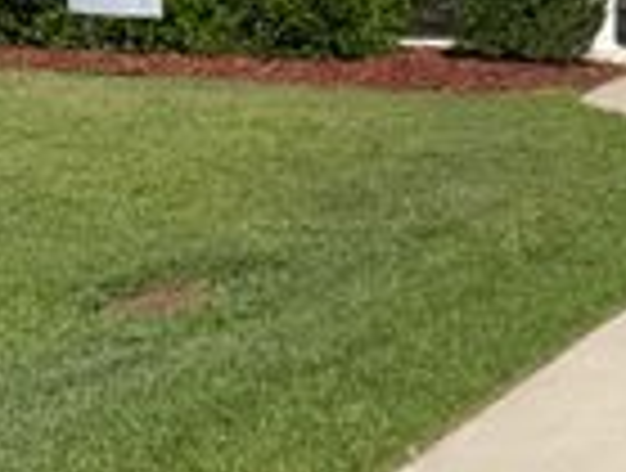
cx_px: 941
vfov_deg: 14.0
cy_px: -47
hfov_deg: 17.0
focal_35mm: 104
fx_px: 1886
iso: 20
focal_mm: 3
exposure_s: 1/3534
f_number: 1.8
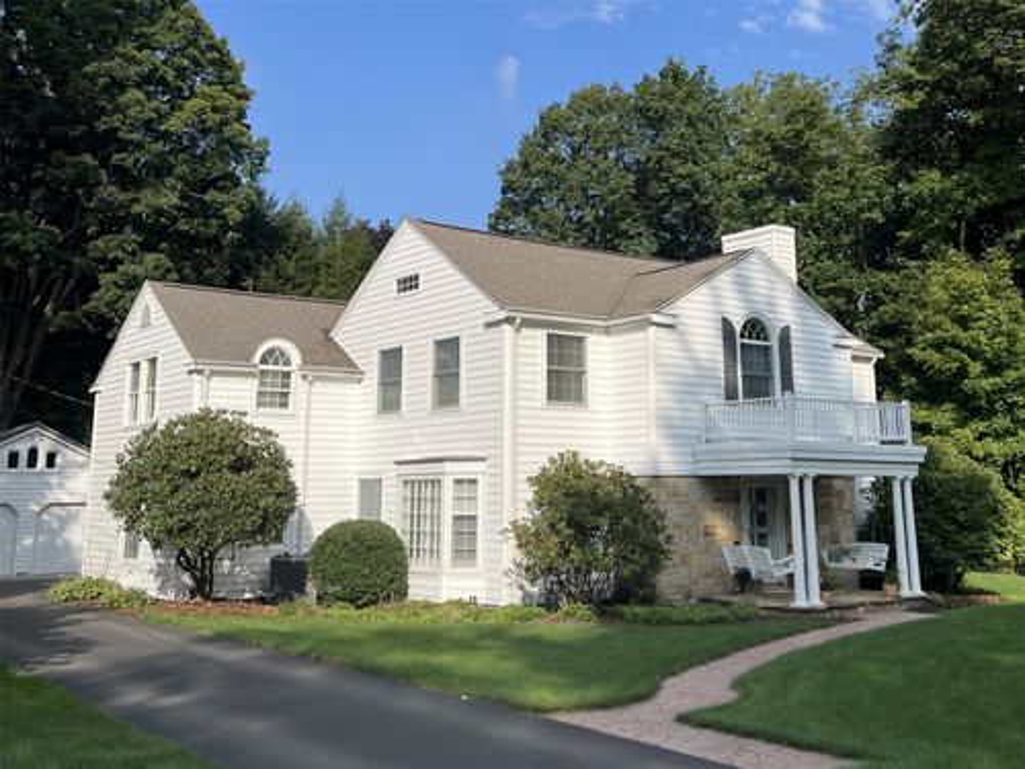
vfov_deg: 53.1
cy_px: 384
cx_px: 512
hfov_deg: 67.3
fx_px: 770
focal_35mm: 26
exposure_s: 1/4115
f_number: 1.5
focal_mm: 5.7
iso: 50
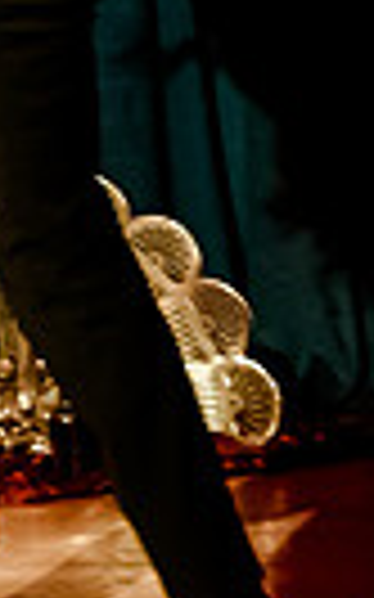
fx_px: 2922
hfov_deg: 7.2
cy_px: -296
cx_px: -220
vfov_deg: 11.2
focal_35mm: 179
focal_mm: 28
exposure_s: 1/100
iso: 5000
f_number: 2.8
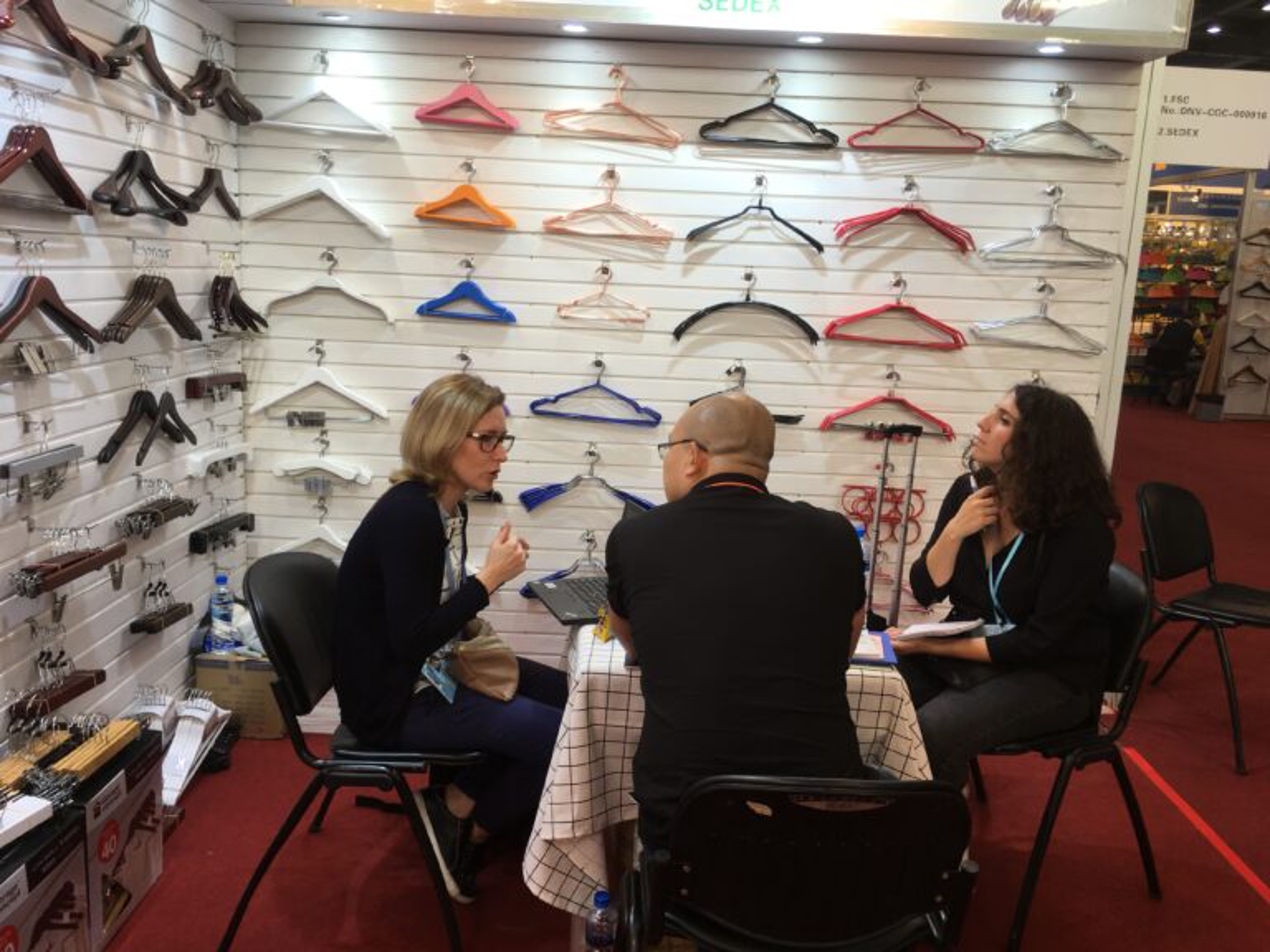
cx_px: 635
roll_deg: -1.9
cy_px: 476
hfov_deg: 61.7
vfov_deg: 48.2
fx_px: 1064
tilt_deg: -9.3
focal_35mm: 29
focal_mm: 4.15
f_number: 2.2
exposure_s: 1/50
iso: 32
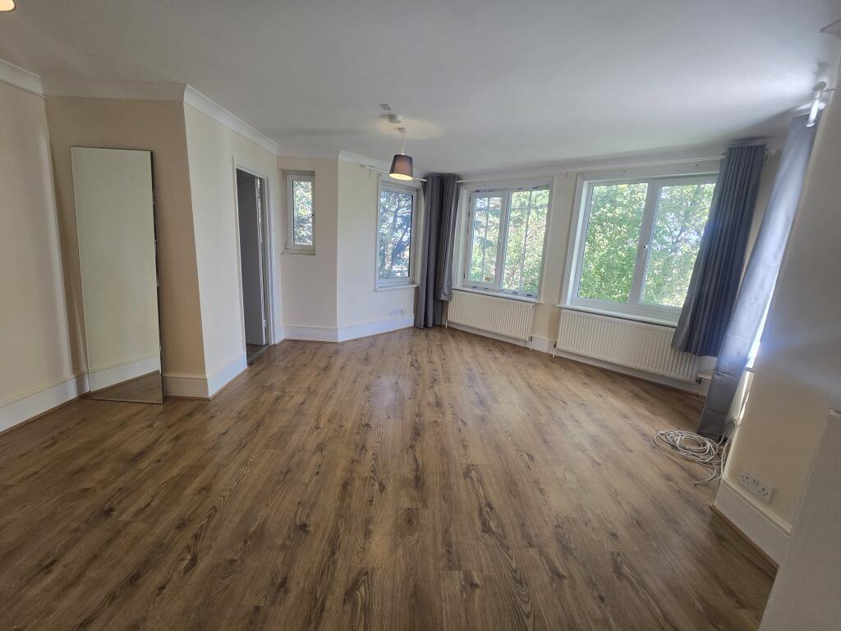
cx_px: 420
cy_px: 316
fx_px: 316
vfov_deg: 89.9
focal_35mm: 13
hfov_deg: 106.2
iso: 100
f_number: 2.2
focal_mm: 2.2
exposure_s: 1/50
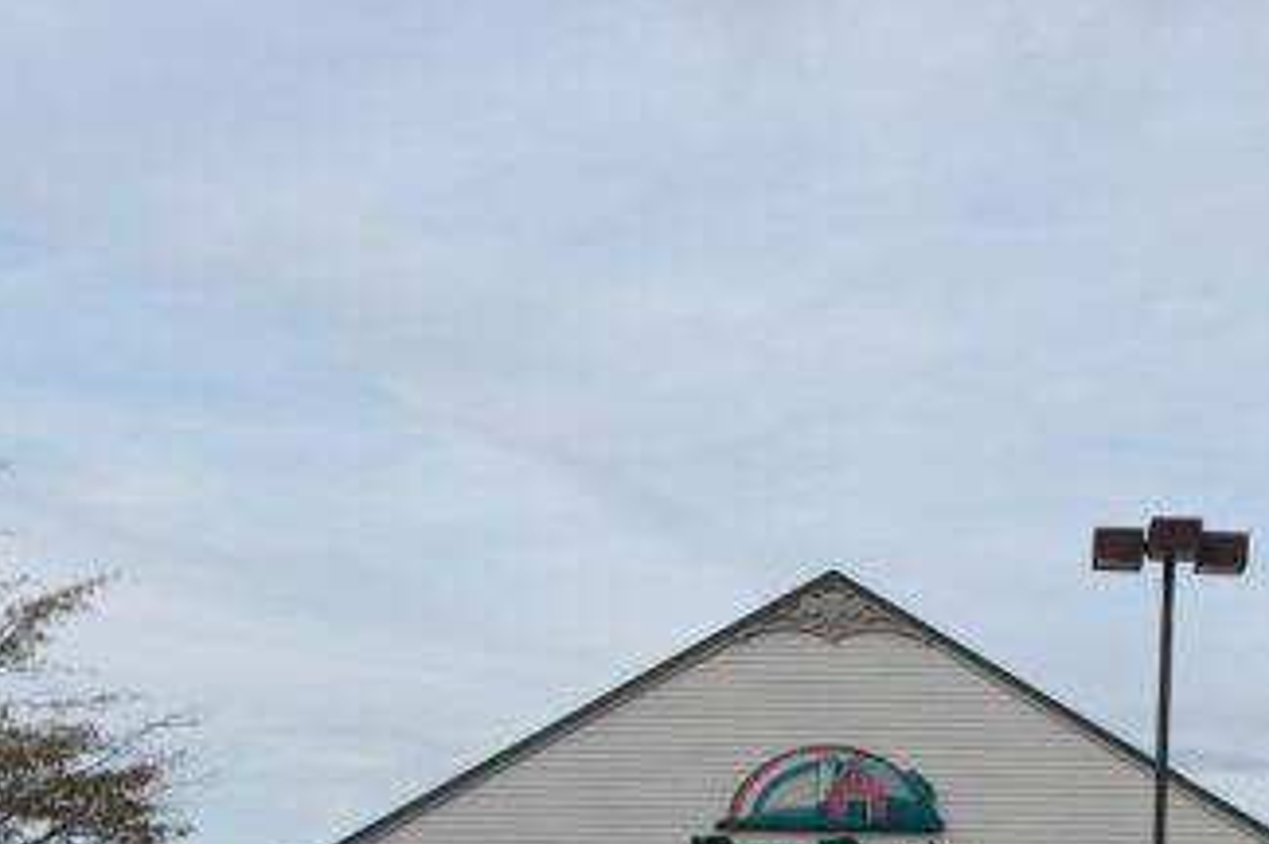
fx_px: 2500
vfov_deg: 18.2
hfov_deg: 28.3
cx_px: 859
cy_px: 996
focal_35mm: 71
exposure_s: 1/160
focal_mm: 20
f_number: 5
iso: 100
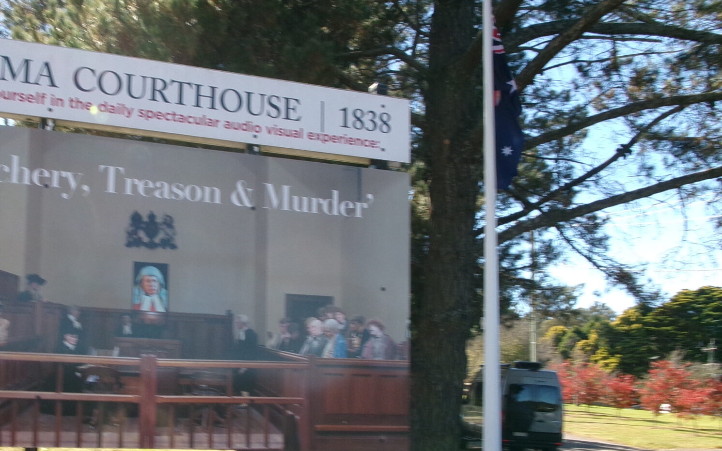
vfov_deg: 25.2
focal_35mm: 51
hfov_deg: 39.3
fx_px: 1003
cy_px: 292
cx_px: 263
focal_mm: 5.1
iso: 100
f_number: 10.8
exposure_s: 1/38
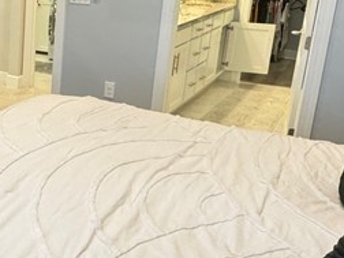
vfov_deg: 25.6
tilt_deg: -15.8
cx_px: -12
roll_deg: -1.8
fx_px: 566
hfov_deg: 30.9
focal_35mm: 57
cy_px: 105
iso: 320
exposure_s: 1/60
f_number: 2.2
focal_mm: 2.22
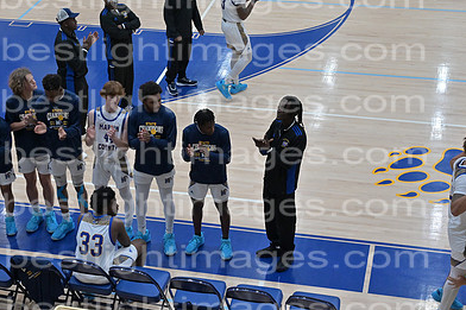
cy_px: 182
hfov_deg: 27.2
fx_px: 957
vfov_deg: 18.4
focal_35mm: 74
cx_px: 160
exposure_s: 1/400
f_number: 4
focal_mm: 50
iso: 3200
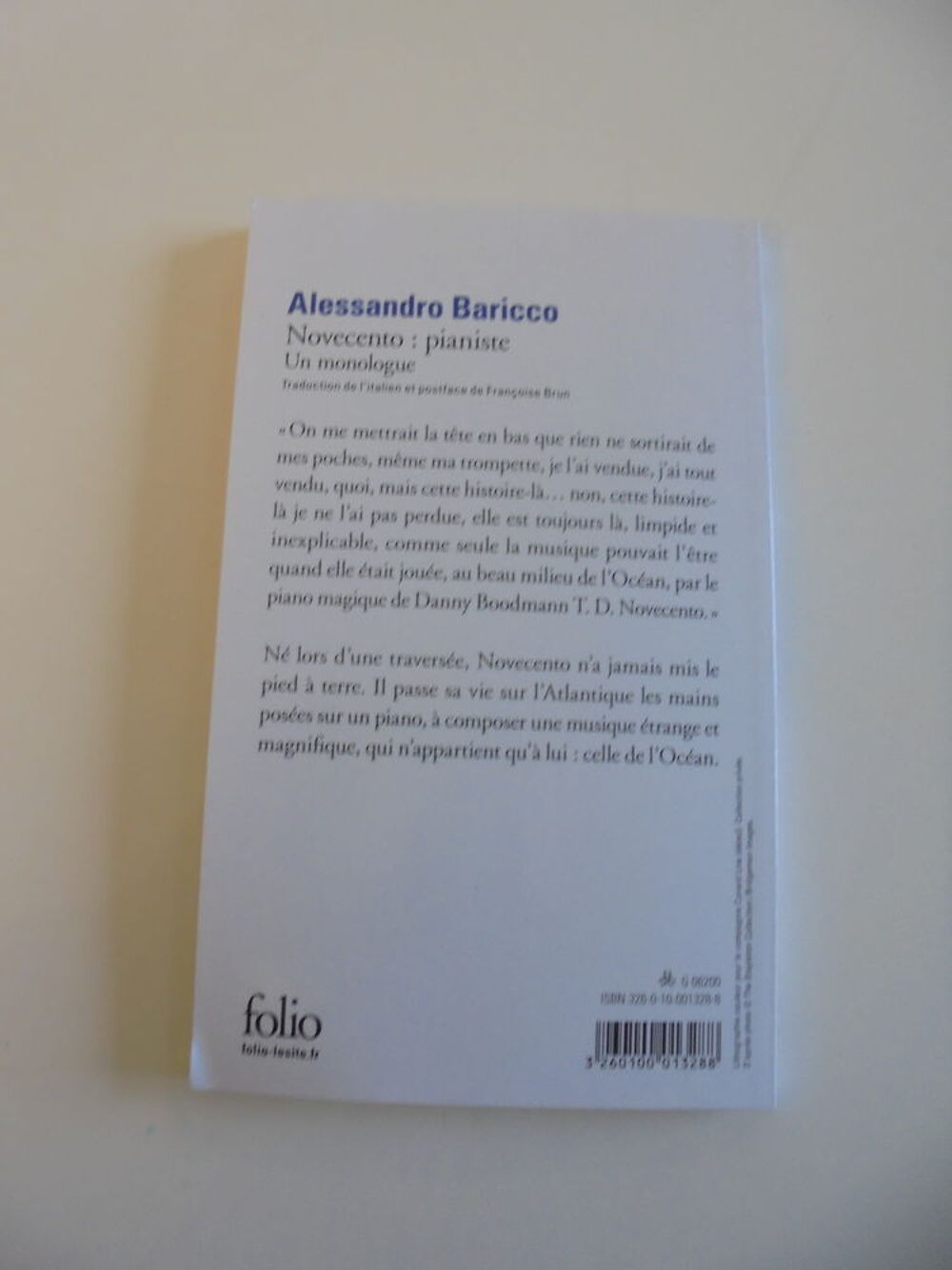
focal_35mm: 26
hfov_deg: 53.1
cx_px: 476
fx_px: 953
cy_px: 635
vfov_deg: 67.3
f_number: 3.5
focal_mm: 4.6
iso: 200
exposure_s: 1/30
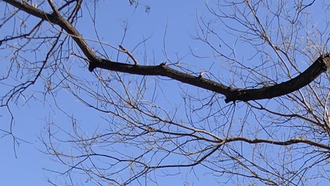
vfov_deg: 9.8
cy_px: 505
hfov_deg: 20.2
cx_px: 347
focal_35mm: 102
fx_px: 892
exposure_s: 1/800
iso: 20
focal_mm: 4
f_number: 1.8
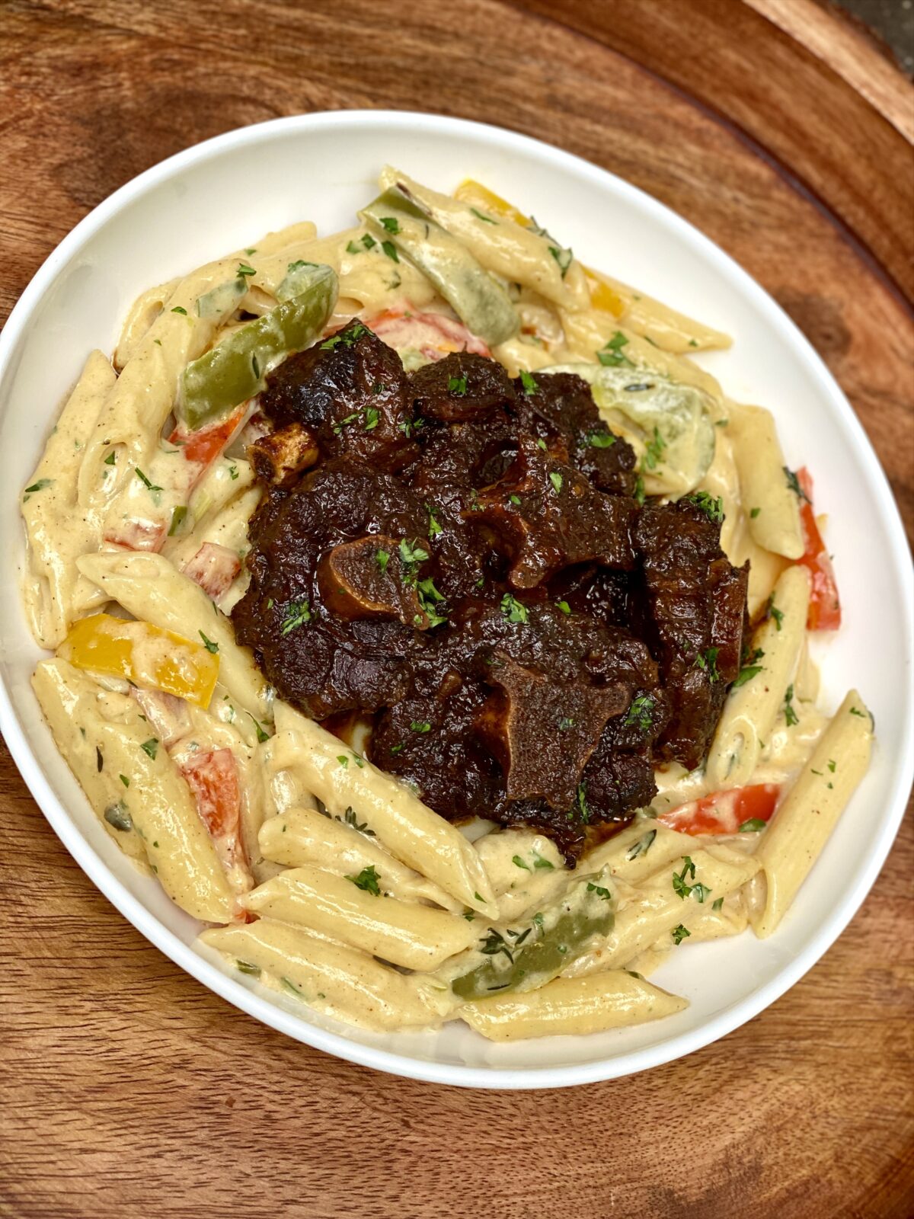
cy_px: 610
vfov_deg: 36.8
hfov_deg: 28.0
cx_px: 457
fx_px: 1831
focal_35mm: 52
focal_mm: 6
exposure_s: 1/122
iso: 50
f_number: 2
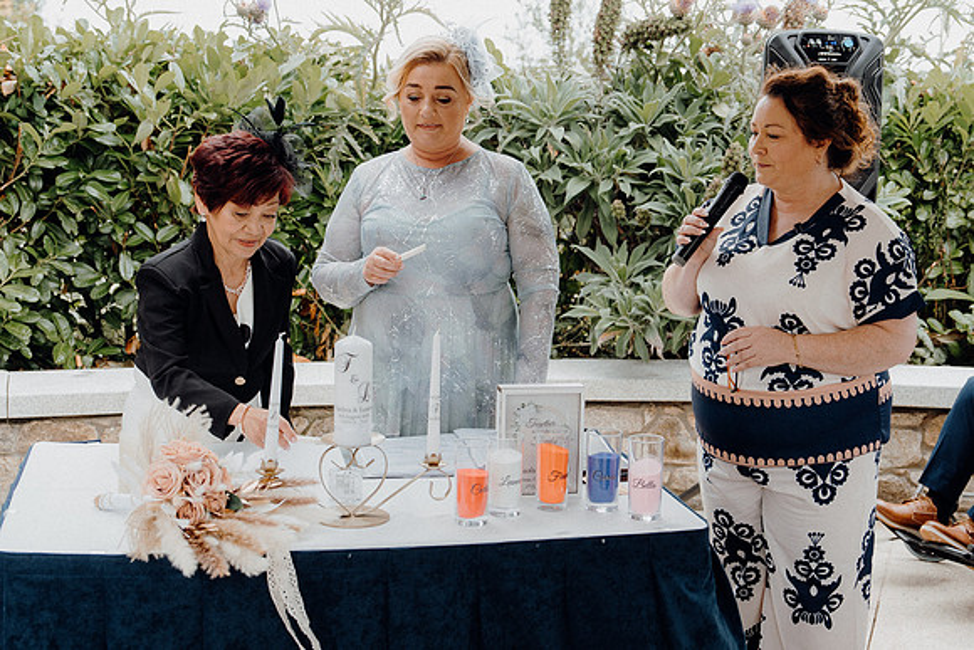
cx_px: 487
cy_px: 325
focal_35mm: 52
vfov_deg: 26.0
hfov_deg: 38.2
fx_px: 1407
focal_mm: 35
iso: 125
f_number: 3.5
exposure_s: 1/200
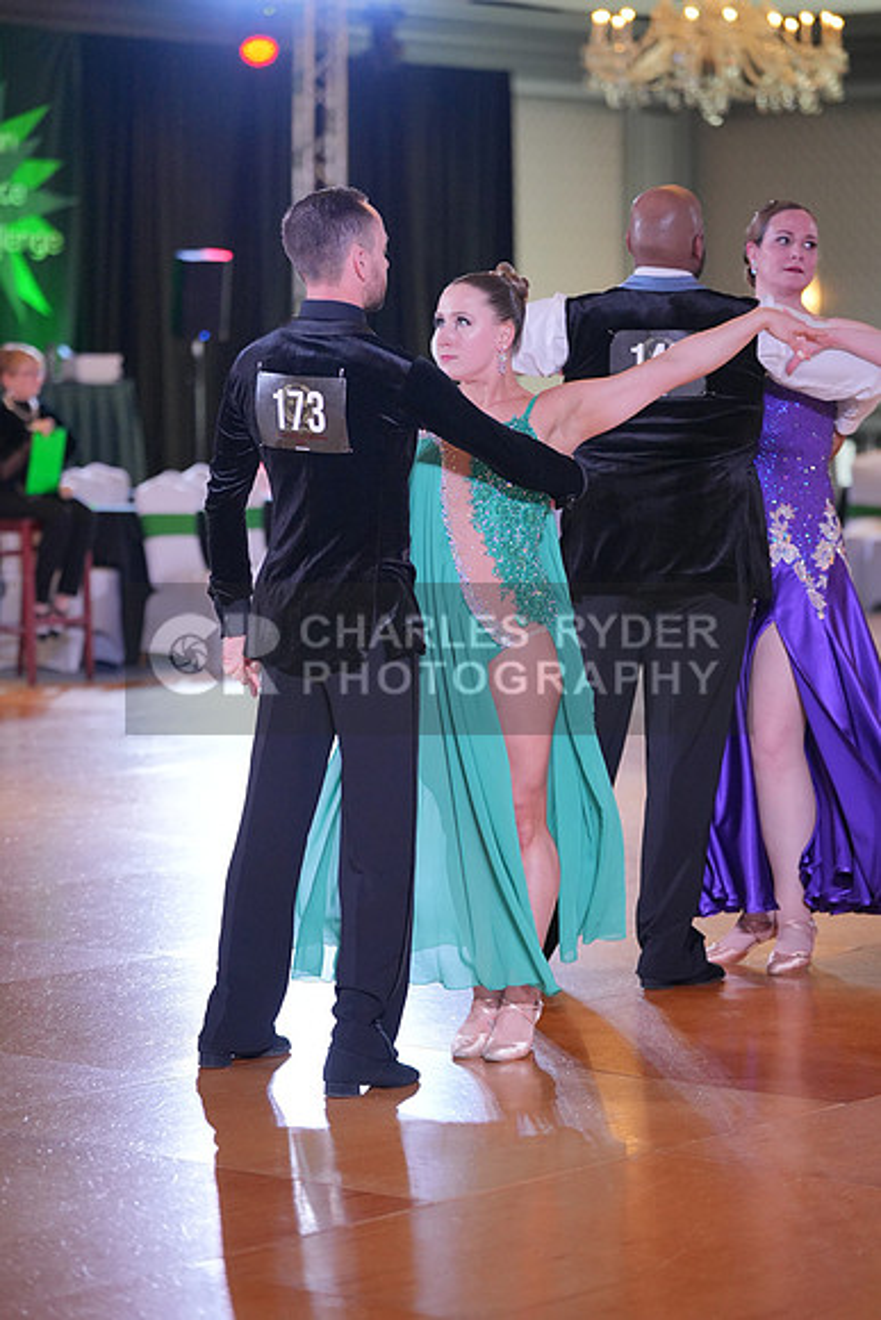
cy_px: 660
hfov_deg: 13.0
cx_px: 440
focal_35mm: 105
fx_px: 3852
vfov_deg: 19.5
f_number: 2.8
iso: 3200
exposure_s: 1/500
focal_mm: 105
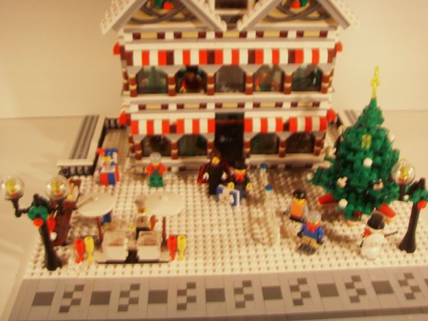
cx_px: 219
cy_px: 161
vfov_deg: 36.0
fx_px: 495
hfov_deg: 46.8
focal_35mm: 40
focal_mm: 6.6
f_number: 3.5
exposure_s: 1/8
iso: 63
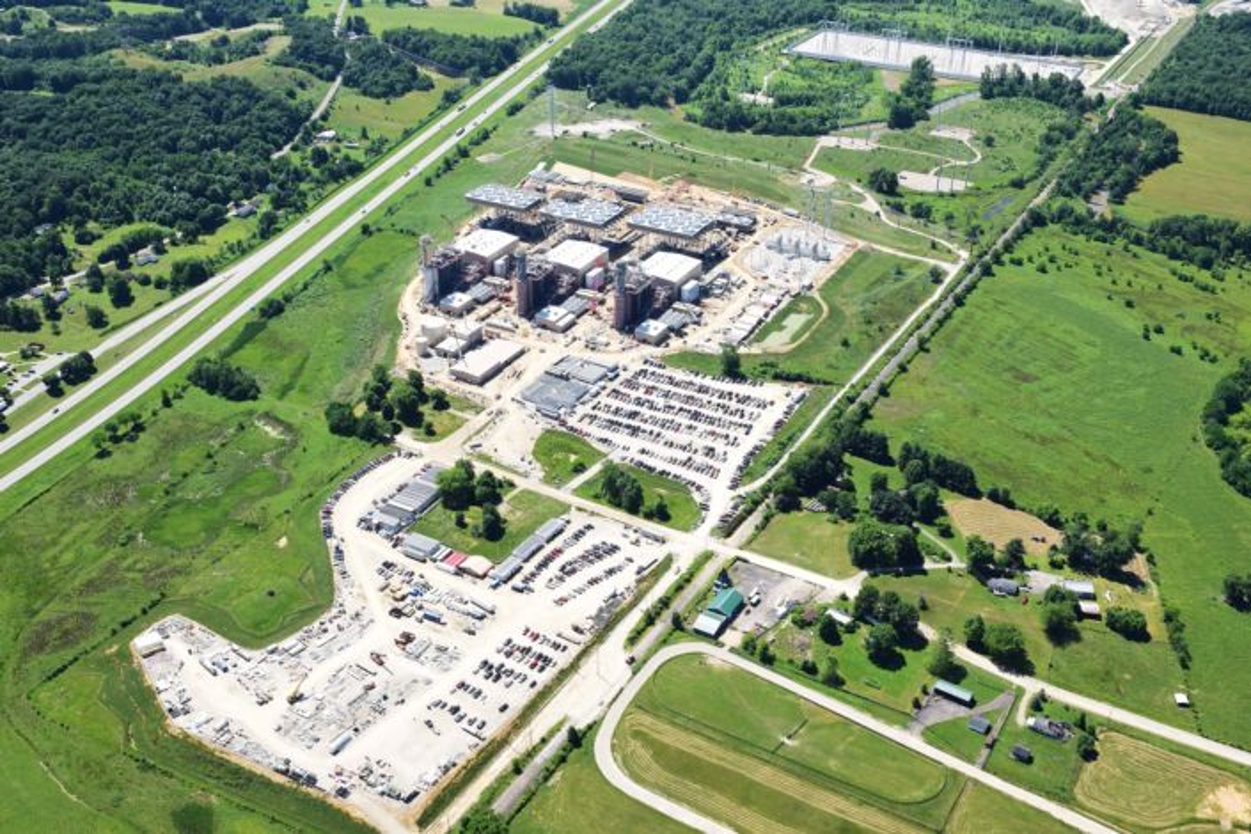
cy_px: 417
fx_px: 1251
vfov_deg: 36.9
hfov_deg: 53.1
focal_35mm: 36
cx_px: 626
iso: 400
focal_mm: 24
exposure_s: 1/500
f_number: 11
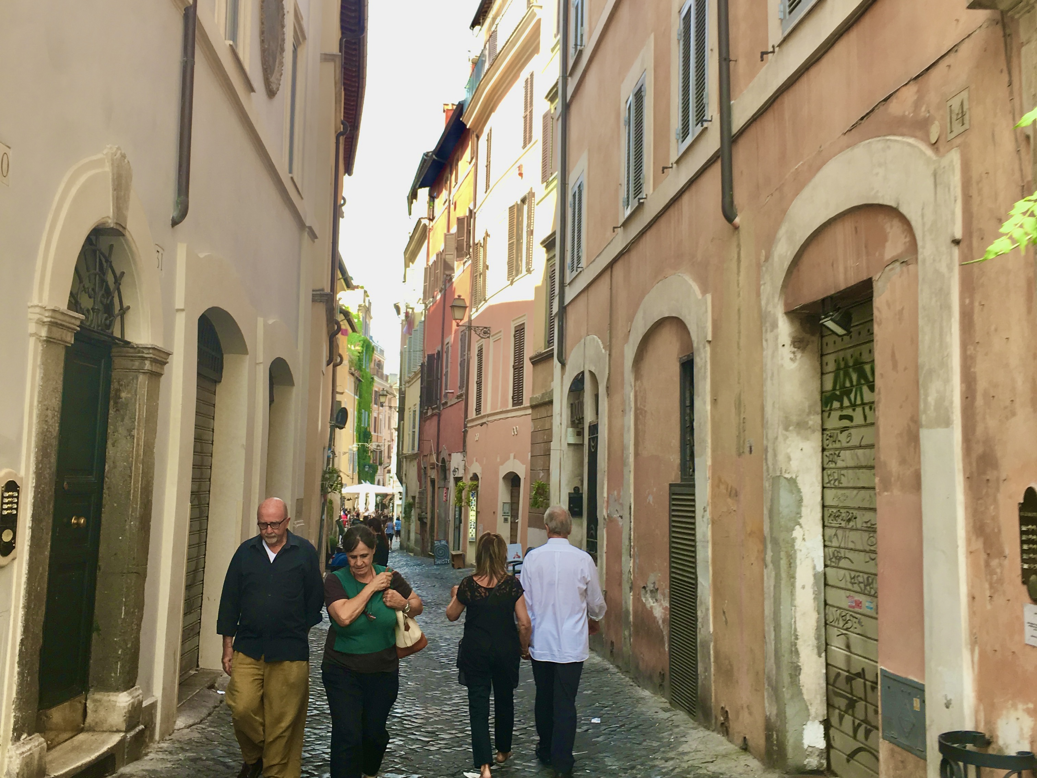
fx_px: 869
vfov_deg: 48.2
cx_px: 518
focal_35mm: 29
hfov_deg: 61.7
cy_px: 389
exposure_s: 1/222
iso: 25
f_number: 2.2
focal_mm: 4.15
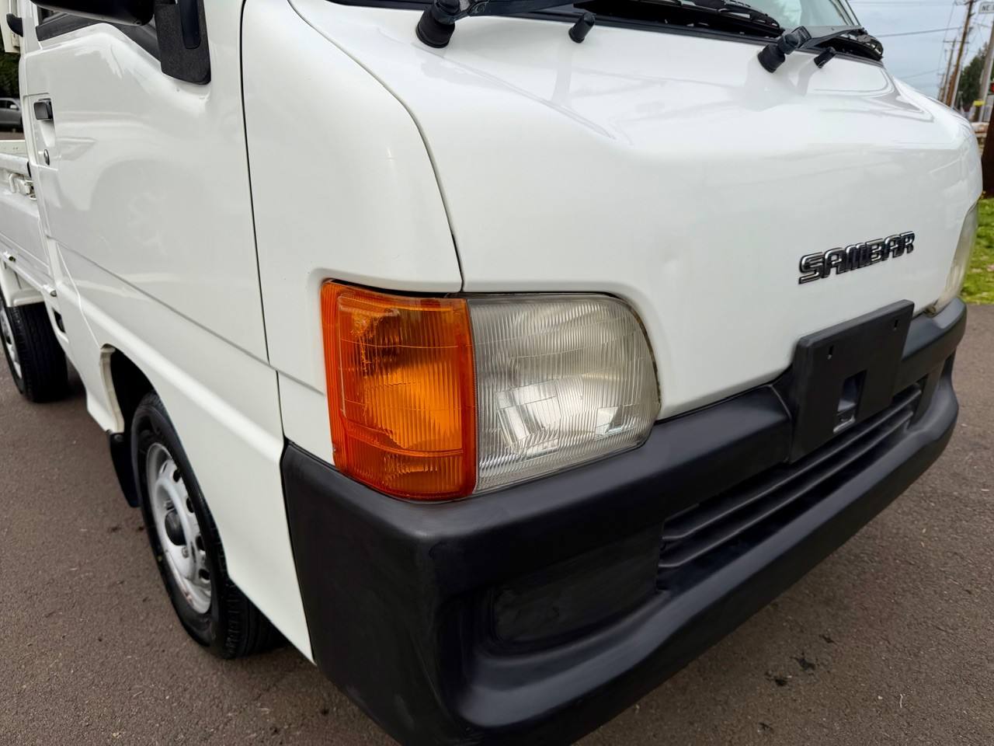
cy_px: 373
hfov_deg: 71.6
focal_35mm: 24
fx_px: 689
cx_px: 497
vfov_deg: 56.8
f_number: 1.78
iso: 80
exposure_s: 1/3279
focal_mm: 6.76
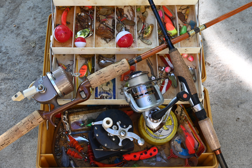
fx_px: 385
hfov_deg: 36.2
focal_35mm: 55
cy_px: 84
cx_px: 126
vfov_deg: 24.6
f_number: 8
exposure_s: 1/60
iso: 320
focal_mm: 55
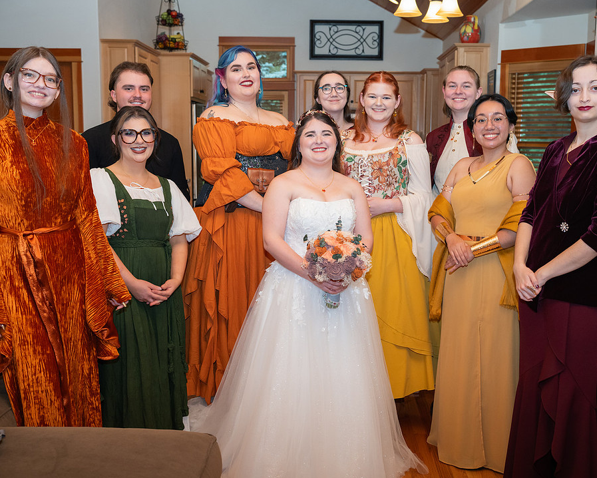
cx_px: 328
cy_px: 240
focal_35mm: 41
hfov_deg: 44.7
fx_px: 725
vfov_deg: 36.5
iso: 1250
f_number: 4
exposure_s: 1/320
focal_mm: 35
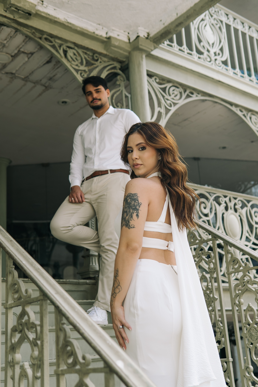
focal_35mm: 45
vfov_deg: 43.6
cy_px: 194
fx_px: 484
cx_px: 129
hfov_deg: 29.9
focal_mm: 30
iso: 100
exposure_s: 1/320
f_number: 2.5
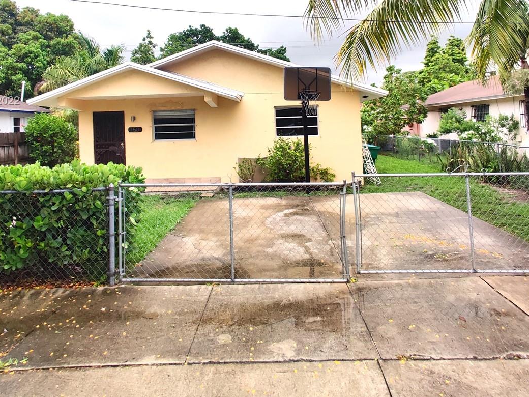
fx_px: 306
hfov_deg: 81.7
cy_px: 101
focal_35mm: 20
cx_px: 264
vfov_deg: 62.4
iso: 200
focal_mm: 2.25
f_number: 2.2
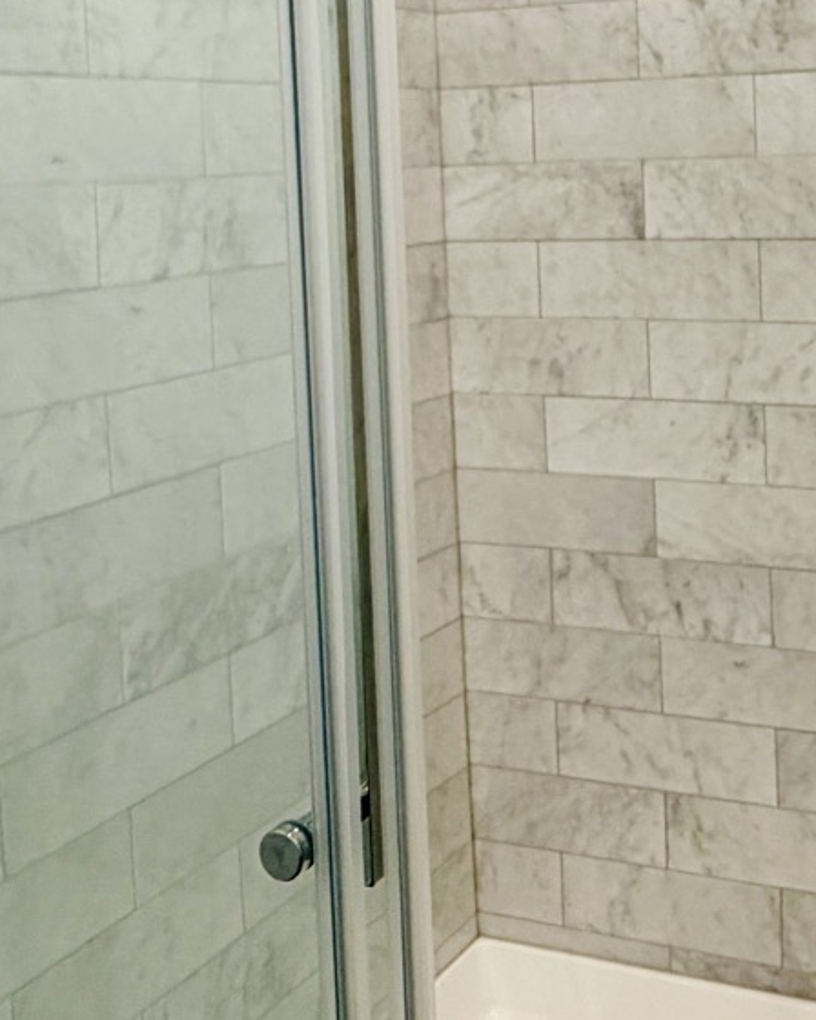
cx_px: 679
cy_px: 208
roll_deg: +1.2
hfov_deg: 29.4
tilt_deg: -3.4
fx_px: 1509
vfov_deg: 36.1
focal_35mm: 50
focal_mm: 2.22
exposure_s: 1/60
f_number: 2.2
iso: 160
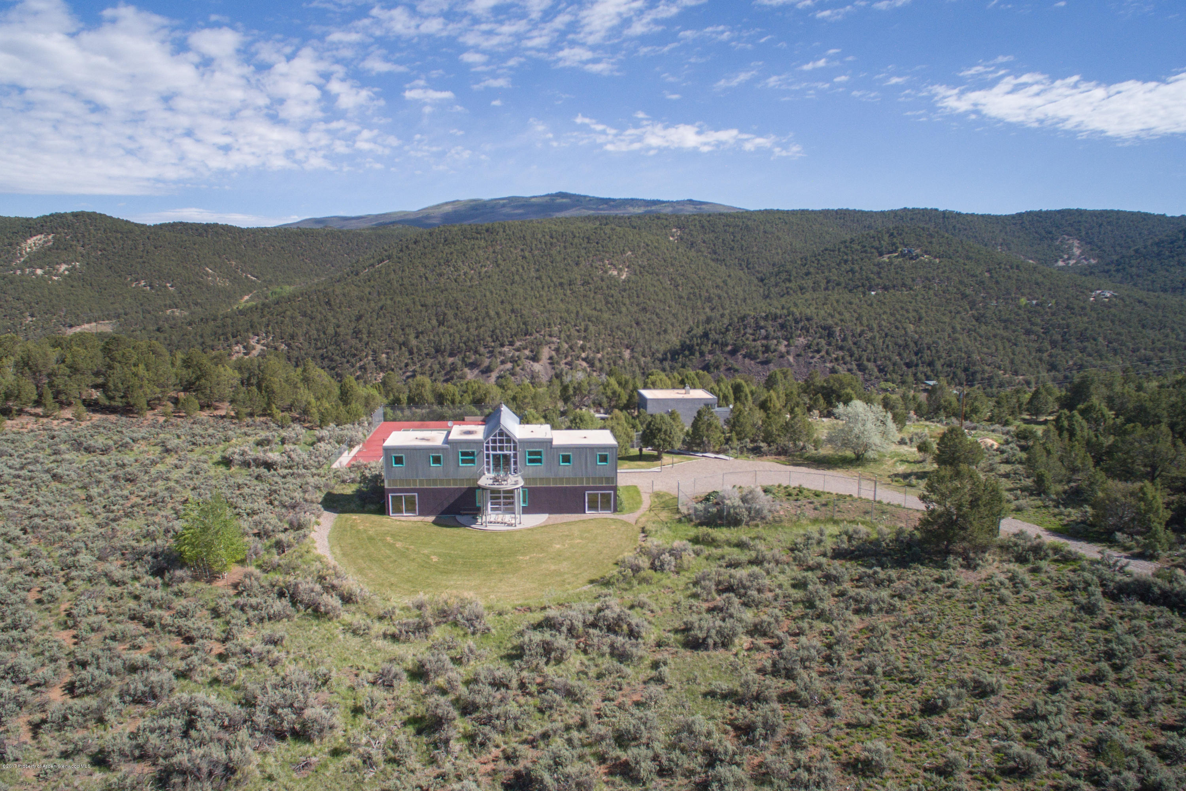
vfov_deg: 70.5
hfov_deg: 93.3
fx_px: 560
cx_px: 593
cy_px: 396
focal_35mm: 17
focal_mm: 17
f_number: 7.1
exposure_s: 1/200
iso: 1250
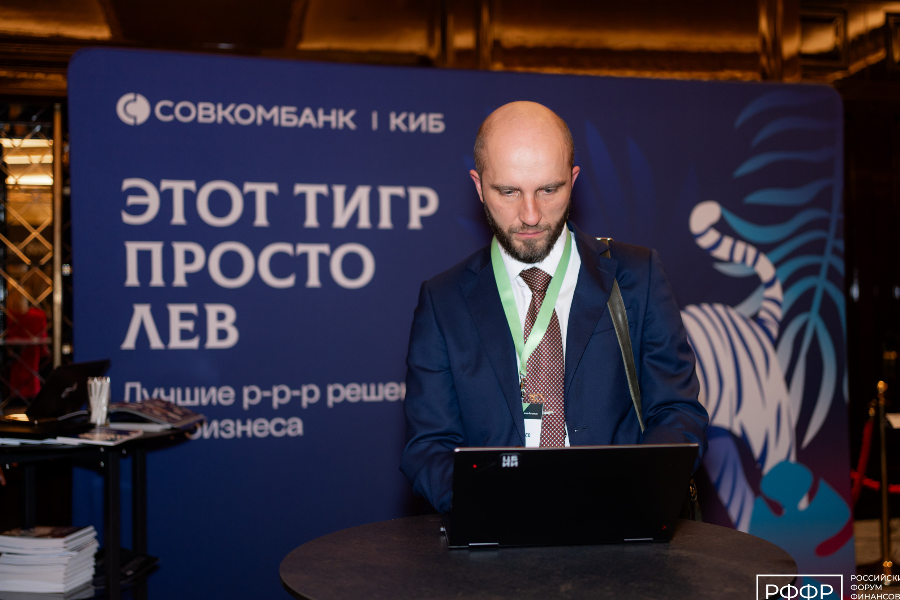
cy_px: 278
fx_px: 1025
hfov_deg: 47.3
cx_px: 494
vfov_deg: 32.6
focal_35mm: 41
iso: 320
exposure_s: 1/125
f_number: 2
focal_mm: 35
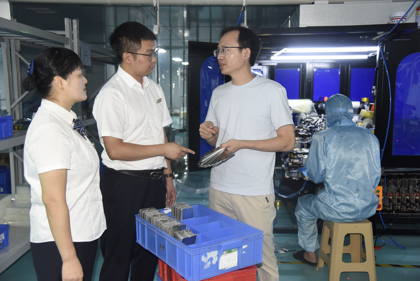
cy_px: 140
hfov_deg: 50.7
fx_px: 443
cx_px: 210
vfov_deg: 35.1
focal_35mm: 38
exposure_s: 1/60
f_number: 4
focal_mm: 38
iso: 1250
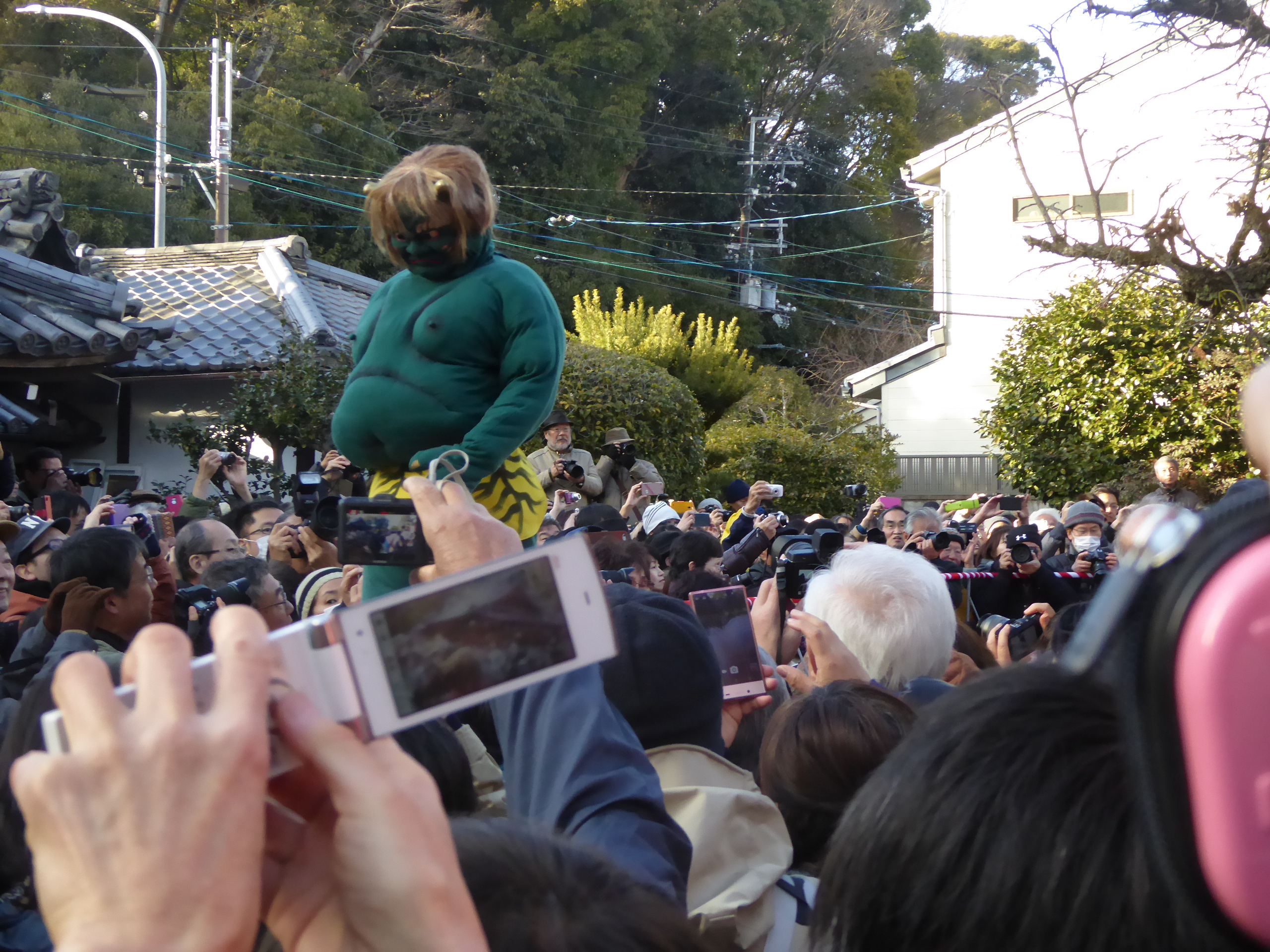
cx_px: 635
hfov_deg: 29.8
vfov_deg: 22.6
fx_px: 2385
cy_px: 476
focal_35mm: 65
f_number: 4.3
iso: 400
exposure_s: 1/250
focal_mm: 10.9
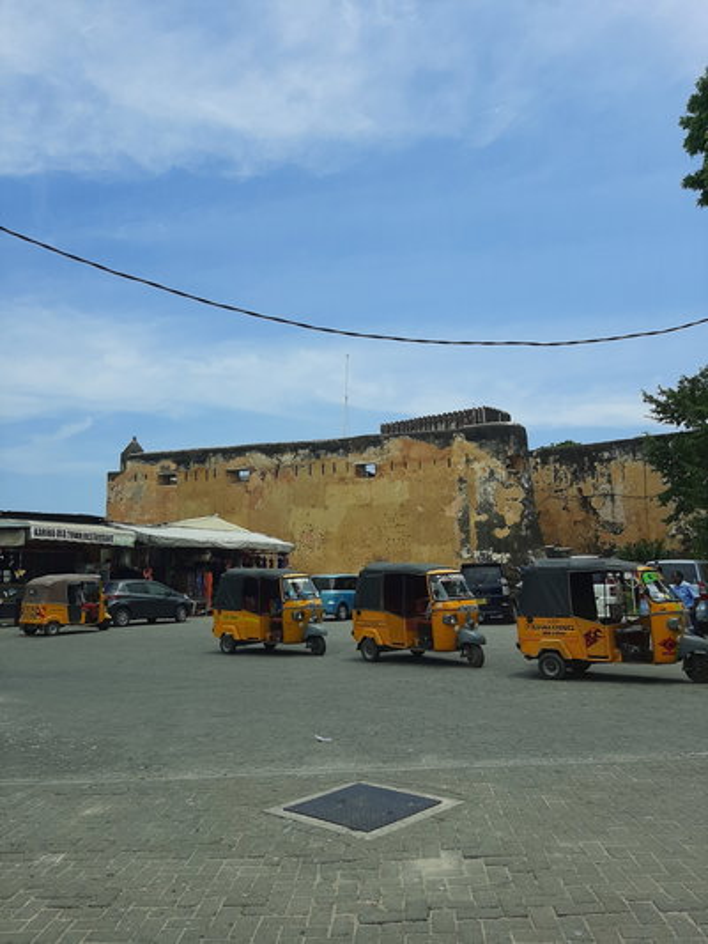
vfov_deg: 65.3
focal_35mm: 27
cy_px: 472
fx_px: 736
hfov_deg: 51.4
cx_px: 354
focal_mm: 3.93
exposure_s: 1/991
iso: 40
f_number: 1.7
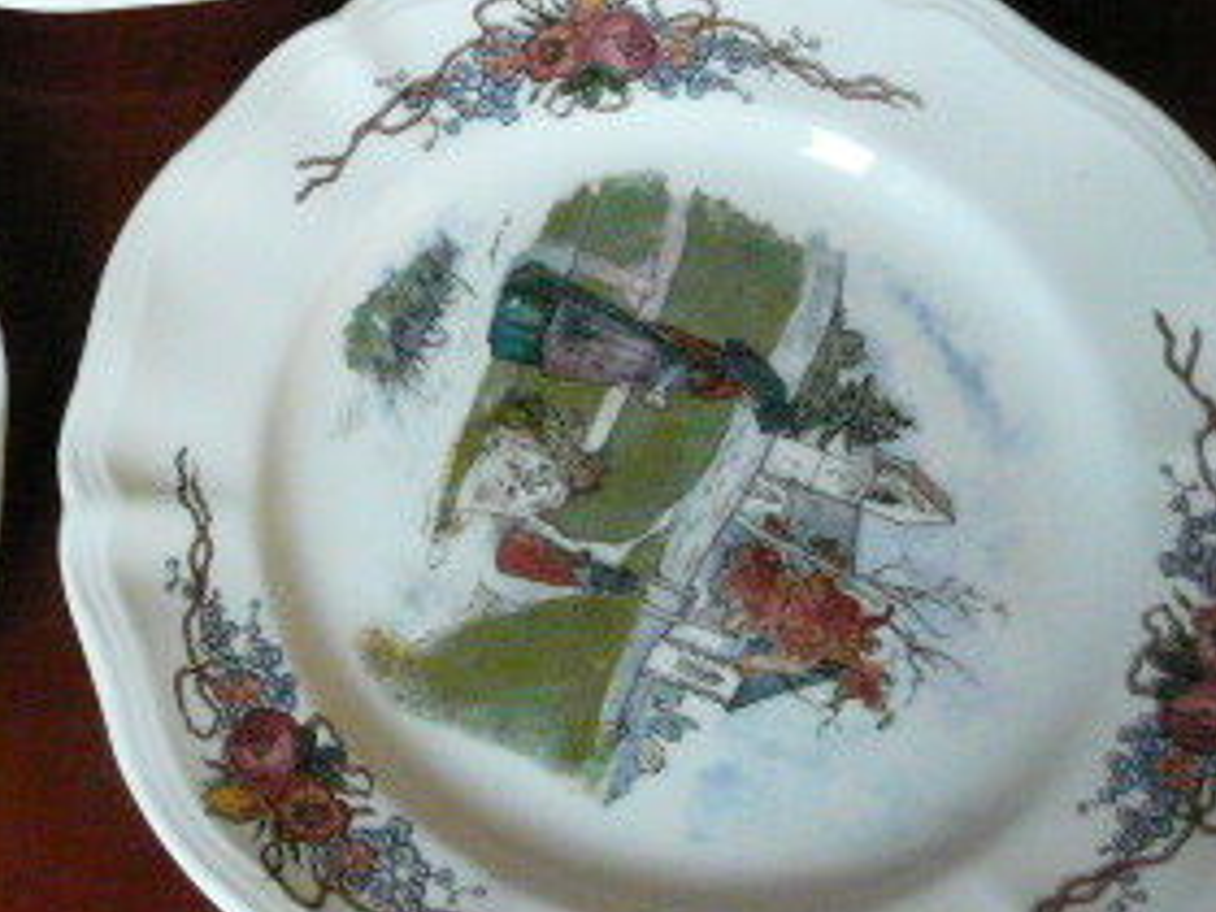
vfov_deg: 22.3
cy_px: 61
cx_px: -22
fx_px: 2248
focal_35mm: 64
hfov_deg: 28.3
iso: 1250
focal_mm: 4.6
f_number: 4
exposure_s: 1/100
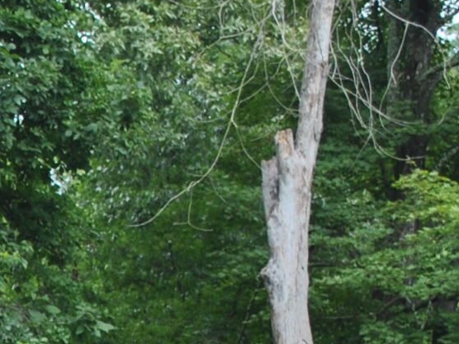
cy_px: 645
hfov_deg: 7.1
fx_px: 3494
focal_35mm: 264
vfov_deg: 5.5
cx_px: -575
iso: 140
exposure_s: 1/125
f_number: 5.6
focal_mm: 35
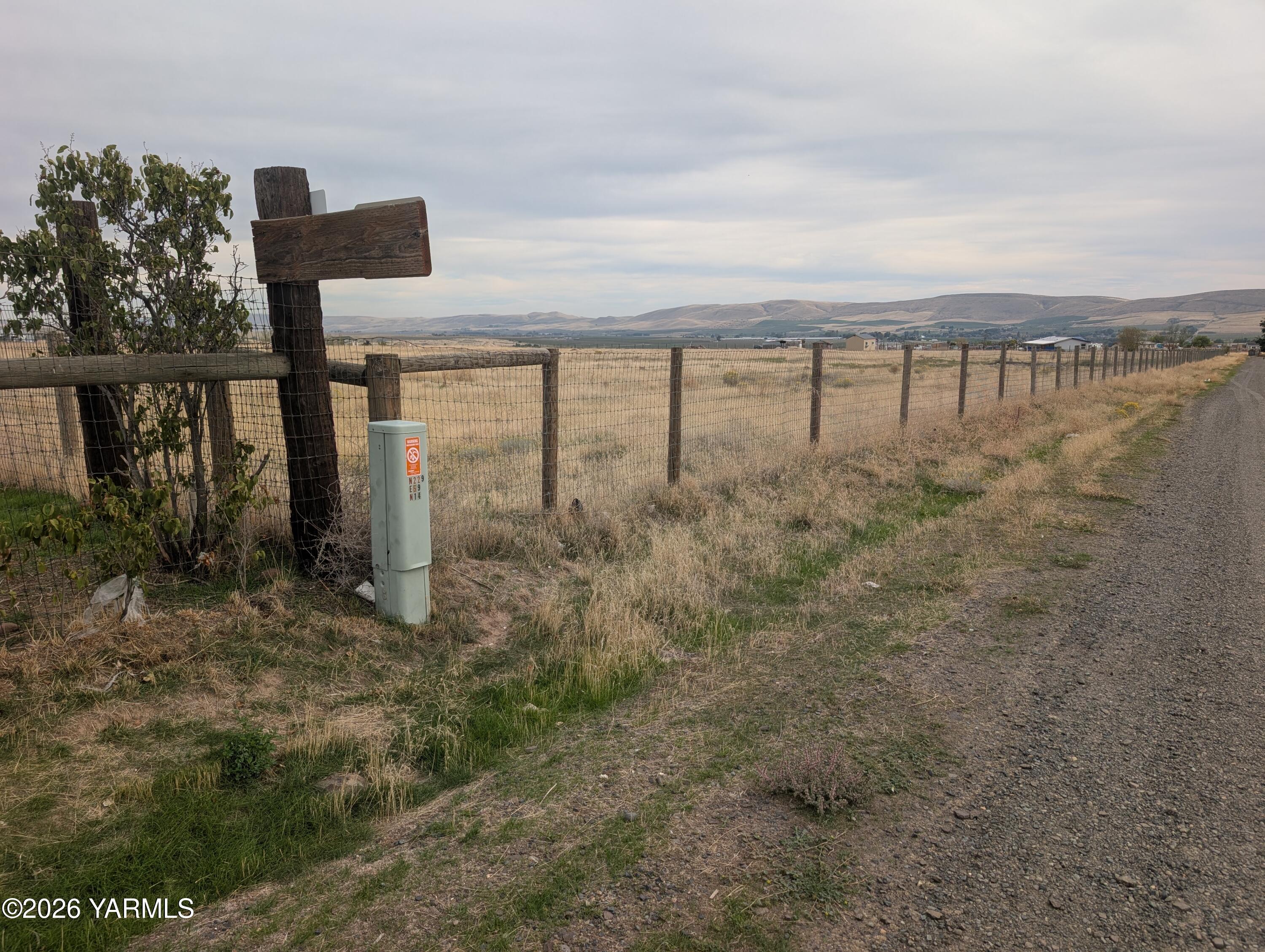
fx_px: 878
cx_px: 632
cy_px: 476
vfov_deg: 56.9
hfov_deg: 71.5
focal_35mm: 24
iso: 21
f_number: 1.68
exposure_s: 1/684
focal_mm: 6.9
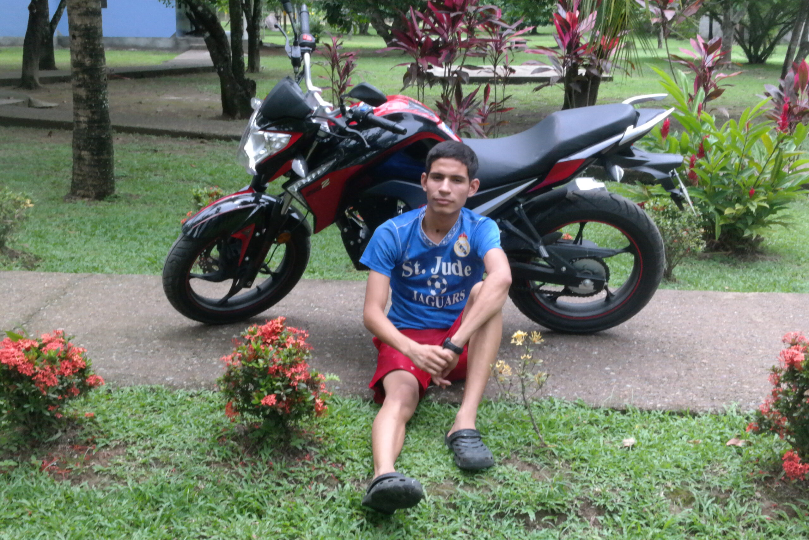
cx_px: 404
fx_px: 1034
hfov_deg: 42.7
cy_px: 270
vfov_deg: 29.2
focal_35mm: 46
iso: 1600
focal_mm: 30
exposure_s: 1/50
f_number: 4.5
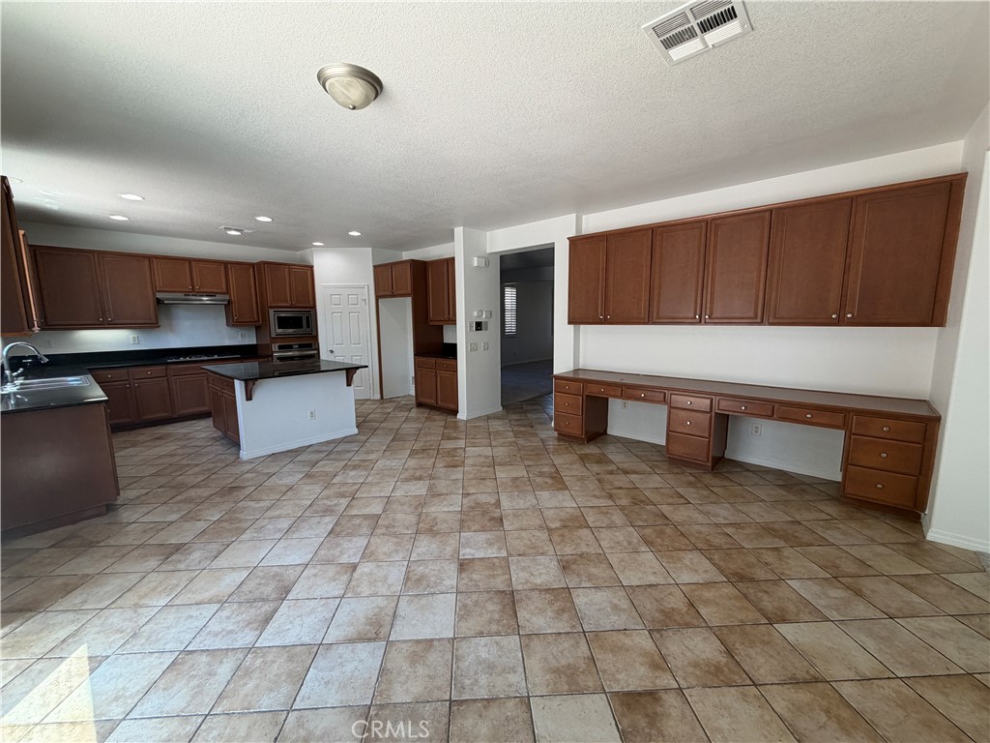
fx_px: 400
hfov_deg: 102.1
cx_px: 495
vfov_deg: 85.7
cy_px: 372
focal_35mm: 14
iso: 100
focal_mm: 2.22
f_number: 2.2
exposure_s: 1/120
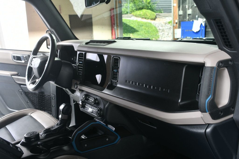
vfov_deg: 36.8
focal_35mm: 36
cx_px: 120
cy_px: 80
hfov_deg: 53.1
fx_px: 239
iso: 100
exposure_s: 1/160
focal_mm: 24
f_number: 3.8
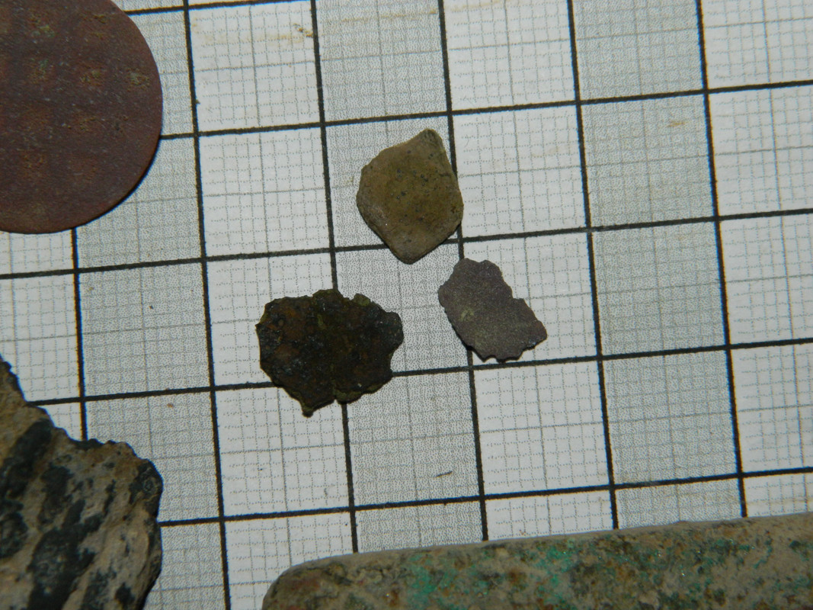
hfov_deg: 23.3
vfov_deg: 17.6
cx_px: 406
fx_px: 1973
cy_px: 305
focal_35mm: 84
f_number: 11.9
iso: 200
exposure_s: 1/50
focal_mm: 15.1
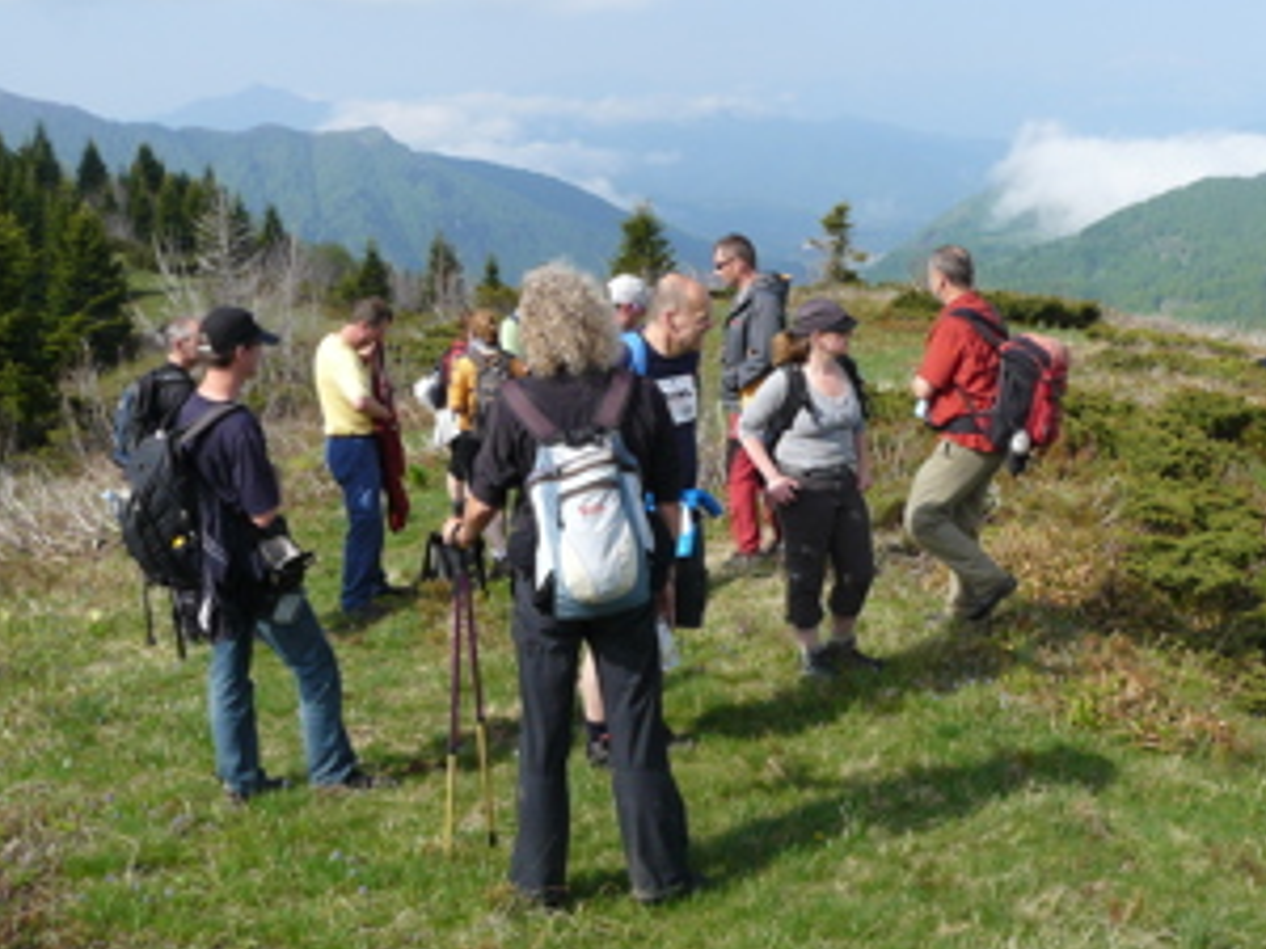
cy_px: 422
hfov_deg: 39.2
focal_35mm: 48
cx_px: 831
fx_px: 1755
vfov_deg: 30.2
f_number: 5.6
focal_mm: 6
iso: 100
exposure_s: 1/320
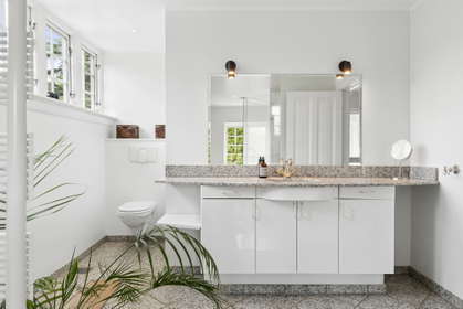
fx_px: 290
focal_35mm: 22
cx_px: 232
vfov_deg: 56.2
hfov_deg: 77.3
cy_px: 154
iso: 200
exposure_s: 1/100
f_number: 8
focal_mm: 15
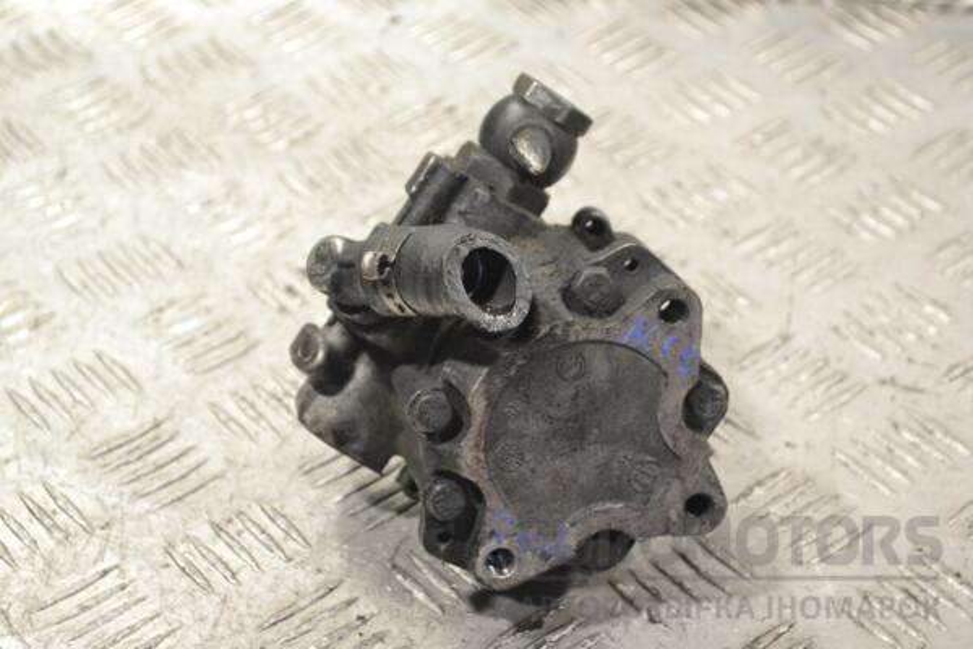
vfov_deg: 17.5
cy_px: 324
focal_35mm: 78
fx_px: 2108
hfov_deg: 26.0
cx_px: 486
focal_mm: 52
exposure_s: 1/200
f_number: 7.1
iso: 3200
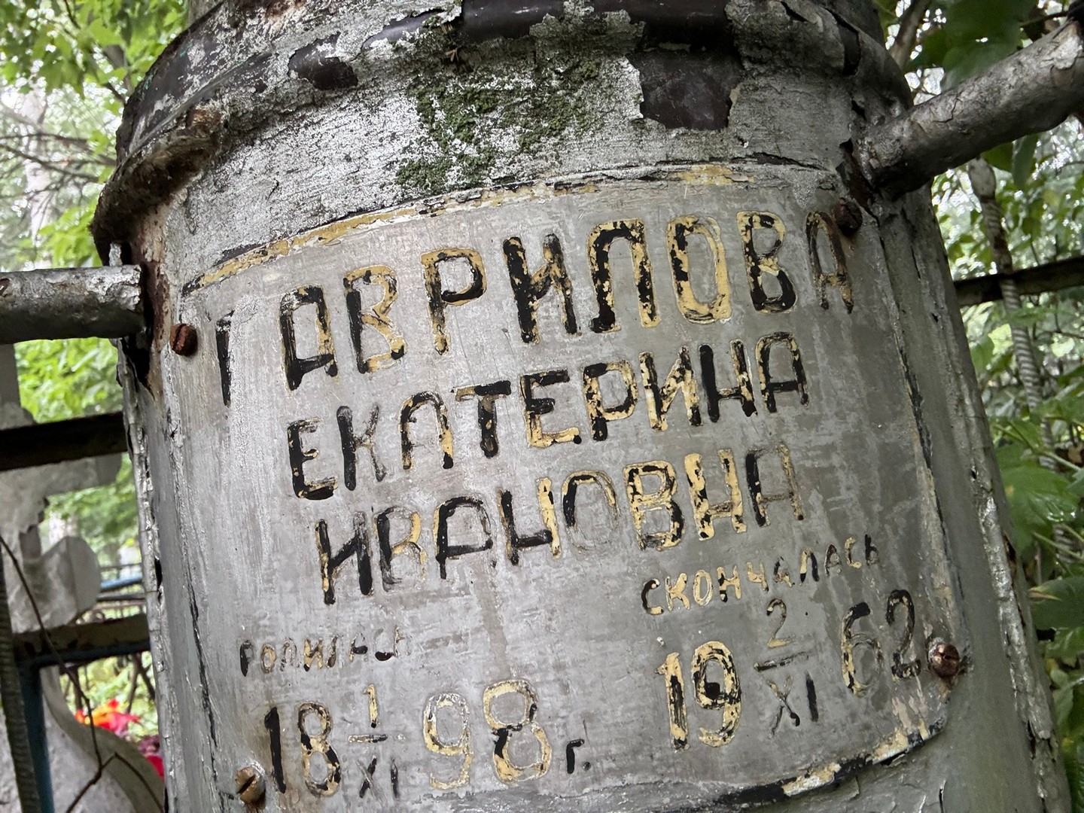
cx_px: 542
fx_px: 720
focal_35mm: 23
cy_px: 406
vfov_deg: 58.9
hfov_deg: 73.9
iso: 250
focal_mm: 2.69
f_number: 1.9
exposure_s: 1/60
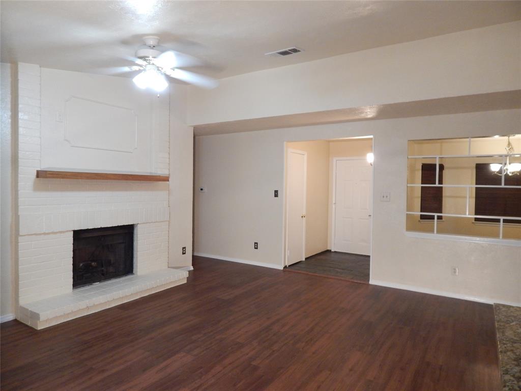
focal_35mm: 22
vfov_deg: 61.1
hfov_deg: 76.4
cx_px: 260
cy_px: 196
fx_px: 331
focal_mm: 4
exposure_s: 1/30
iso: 400
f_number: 3
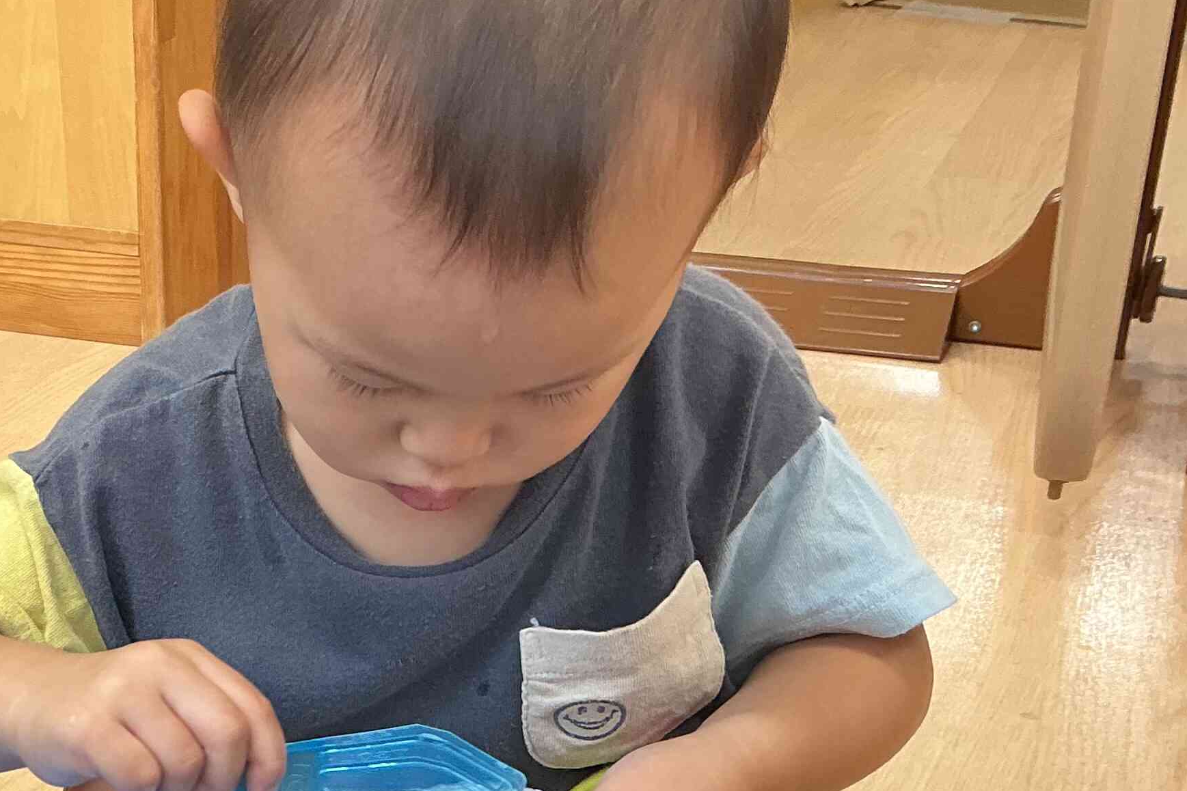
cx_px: 30
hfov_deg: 27.4
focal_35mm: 70
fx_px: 2308
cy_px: 745
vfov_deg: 19.0
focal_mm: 3
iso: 50
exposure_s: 1/120
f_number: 1.8
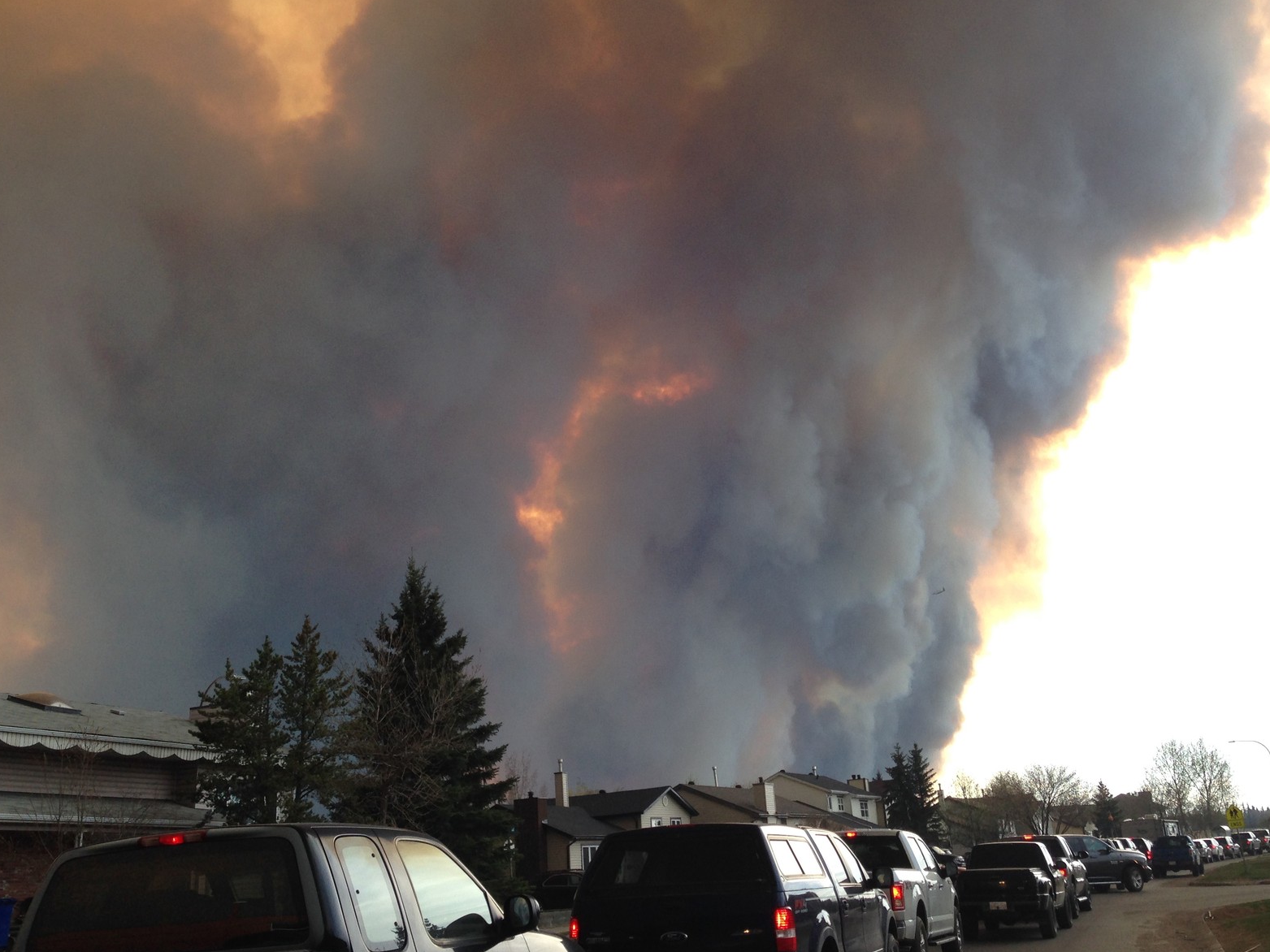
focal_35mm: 38
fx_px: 1394
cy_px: 449
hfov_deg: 49.0
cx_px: 644
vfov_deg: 37.7
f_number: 2.4
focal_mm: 4.12
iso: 50
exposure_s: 1/570
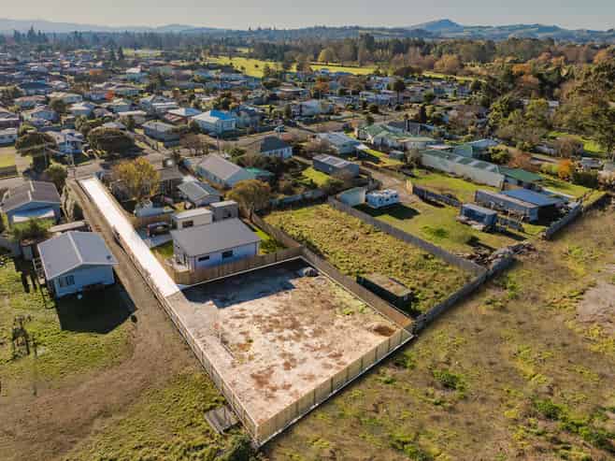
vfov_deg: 56.8
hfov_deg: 71.6
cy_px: 230
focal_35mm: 24
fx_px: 426
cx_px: 308
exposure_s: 1/2500
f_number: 2.8
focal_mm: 12.29
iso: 240
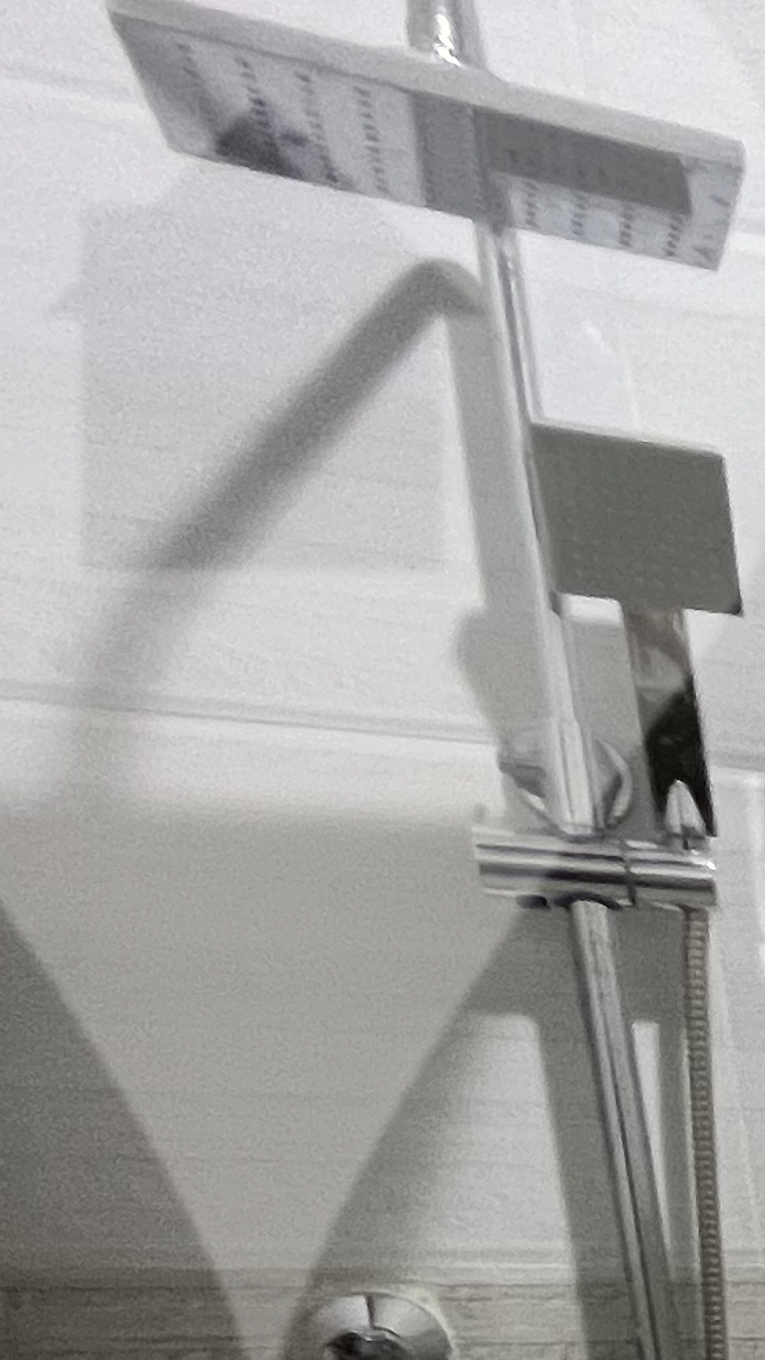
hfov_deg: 11.1
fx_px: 2092
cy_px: 1738
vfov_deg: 29.5
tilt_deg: -15.4
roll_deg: -0.6
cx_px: 2363
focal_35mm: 58
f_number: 1.8
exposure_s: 1/50
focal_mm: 1.57
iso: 125
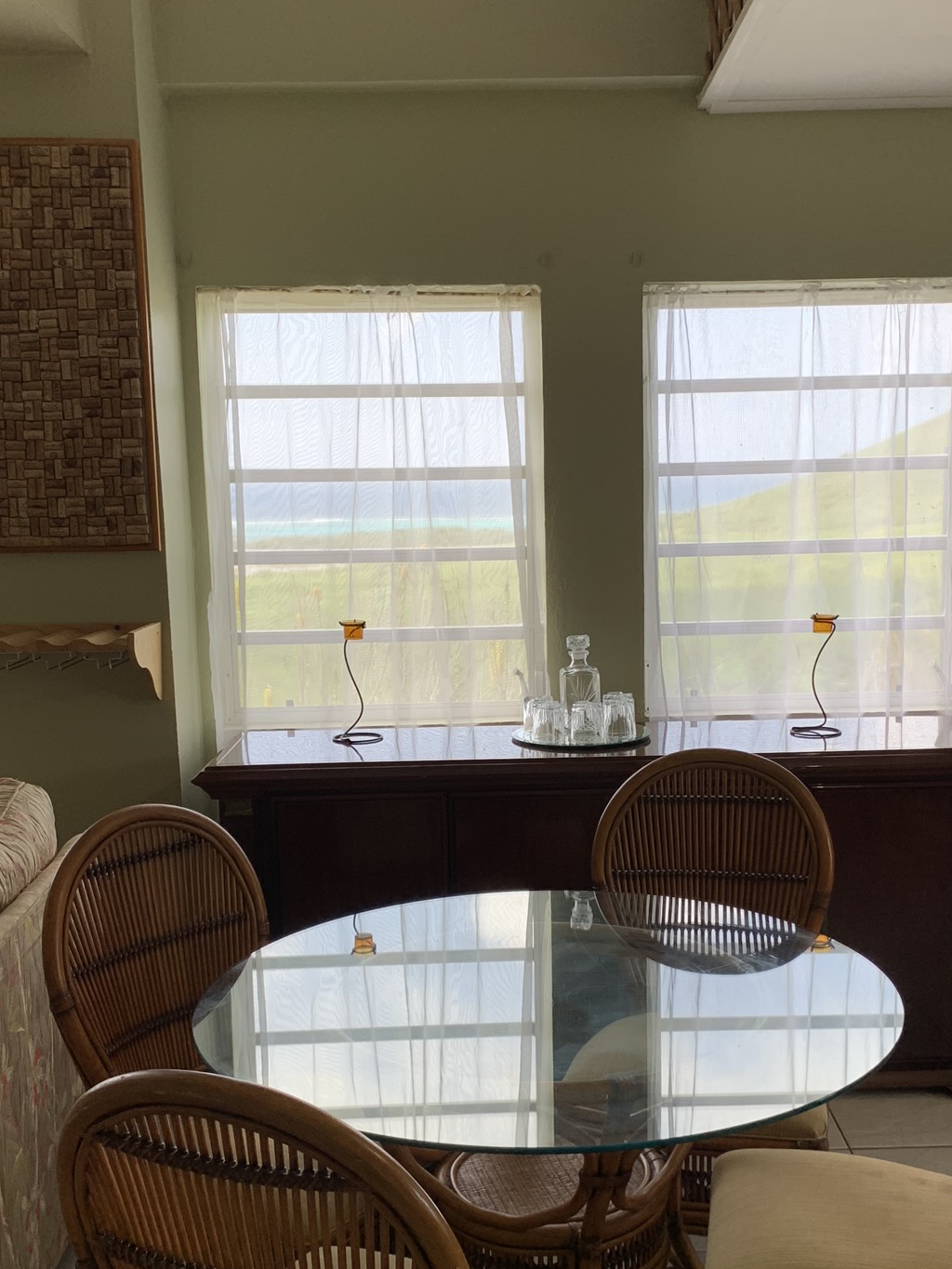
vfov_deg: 47.7
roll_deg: +1.2
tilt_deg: -8.5
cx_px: 542
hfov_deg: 36.8
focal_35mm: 39
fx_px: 1430
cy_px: 721
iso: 50
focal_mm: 4.25
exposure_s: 1/121
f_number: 1.8
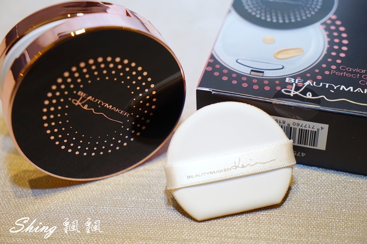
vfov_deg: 19.4
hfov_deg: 28.8
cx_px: 184
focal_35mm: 70
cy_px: 122
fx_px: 713
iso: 800
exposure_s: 1/80
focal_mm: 70
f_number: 4.5
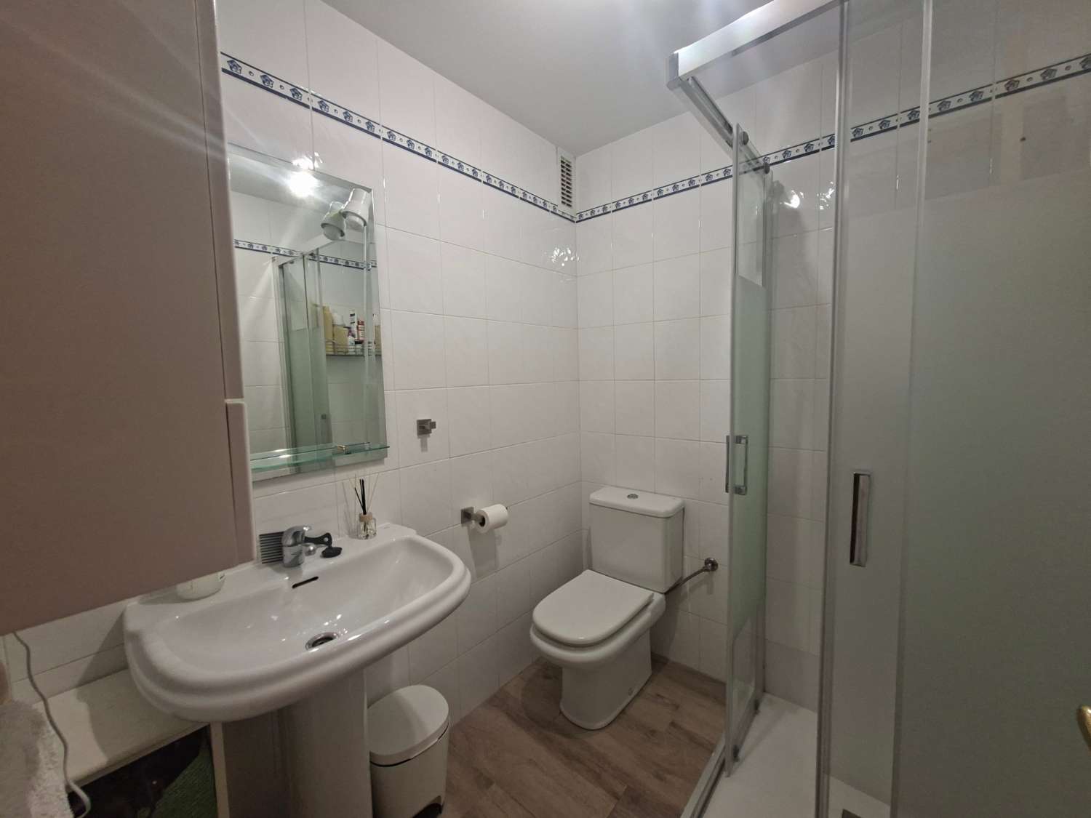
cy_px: 409
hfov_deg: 106.2
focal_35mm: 13
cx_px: 546
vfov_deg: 89.9
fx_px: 410
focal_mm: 1.74
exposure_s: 1/40
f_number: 2.2
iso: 100
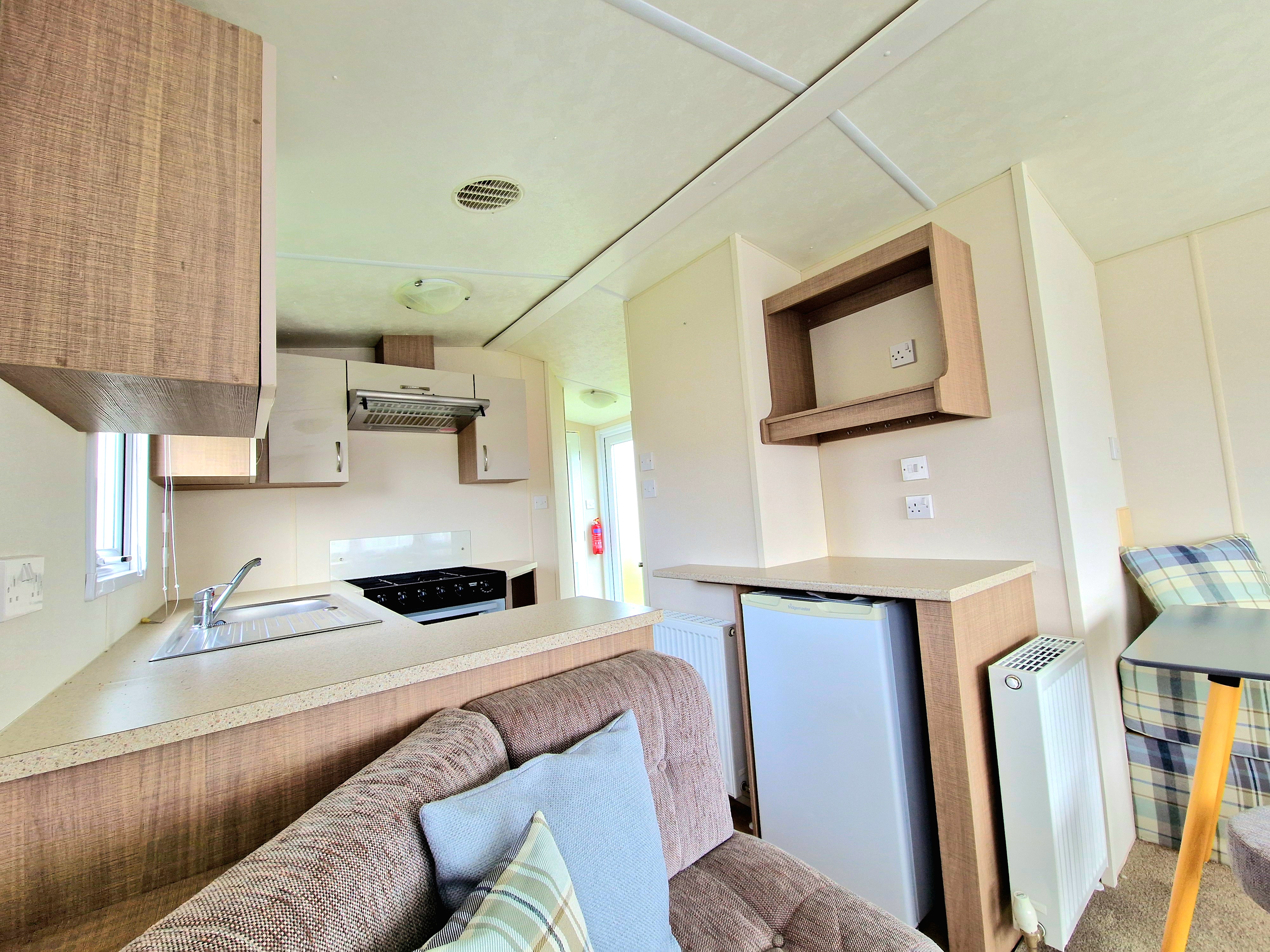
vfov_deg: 89.9
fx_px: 477
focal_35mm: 13
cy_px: 476
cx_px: 635
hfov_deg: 106.2
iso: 80
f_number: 2.2
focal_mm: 2.2
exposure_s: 1/100
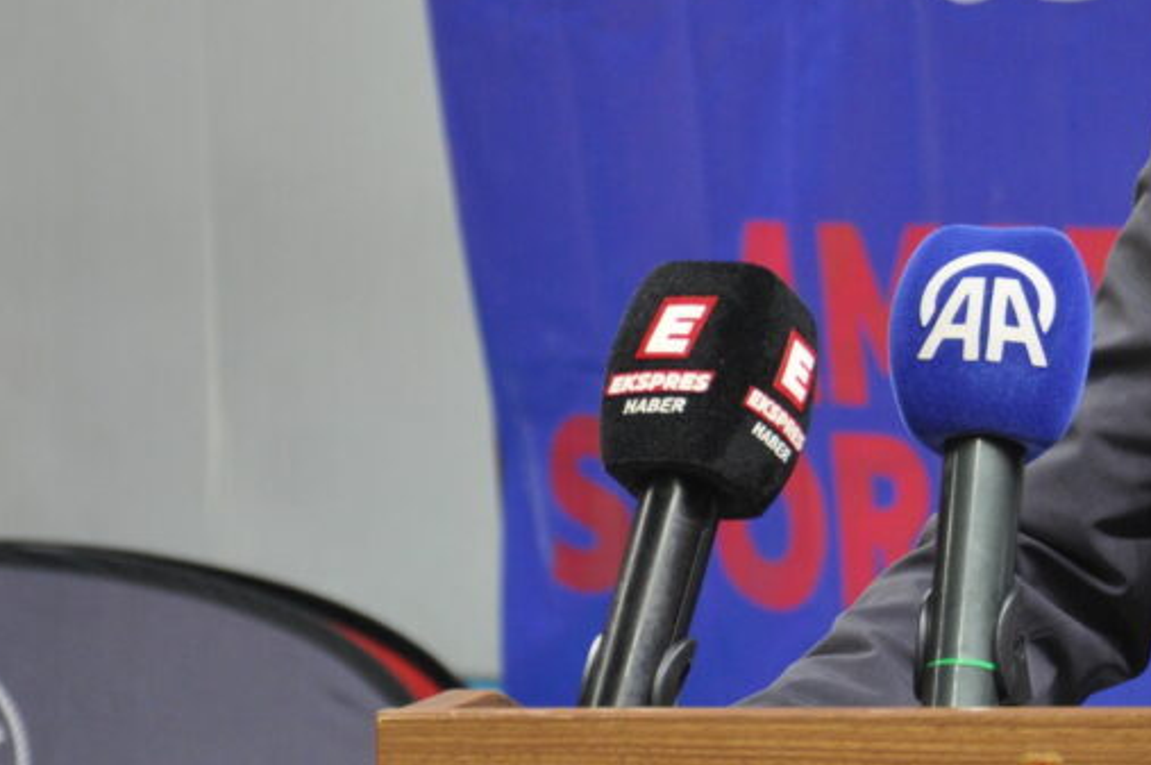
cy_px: 279
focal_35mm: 250
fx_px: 7985
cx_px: 1162
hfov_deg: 8.2
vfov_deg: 5.5
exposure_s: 1/40
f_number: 5.3
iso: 800
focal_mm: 66
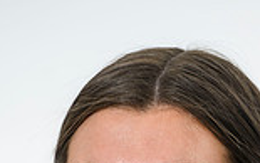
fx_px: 3778
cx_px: 127
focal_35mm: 533
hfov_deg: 3.9
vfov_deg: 2.5
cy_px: 375
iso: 64
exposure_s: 1/160
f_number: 3.2
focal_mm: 180
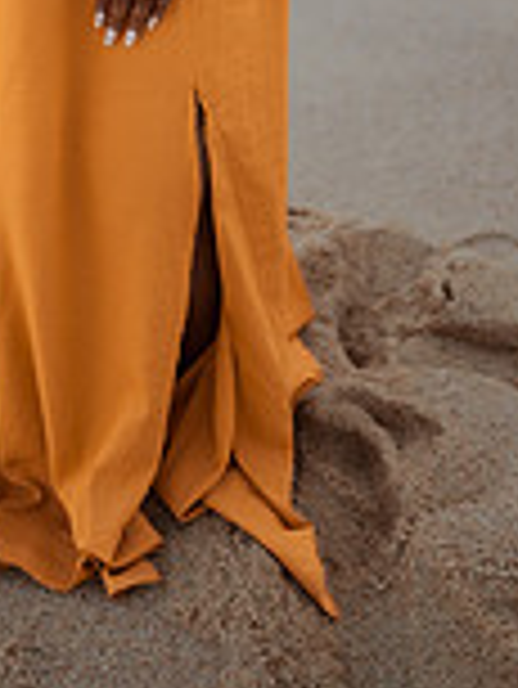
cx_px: 72
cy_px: -229
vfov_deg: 18.3
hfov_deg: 14.8
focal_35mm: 99
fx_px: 1973
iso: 100
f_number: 1.8
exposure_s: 1/800
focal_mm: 35
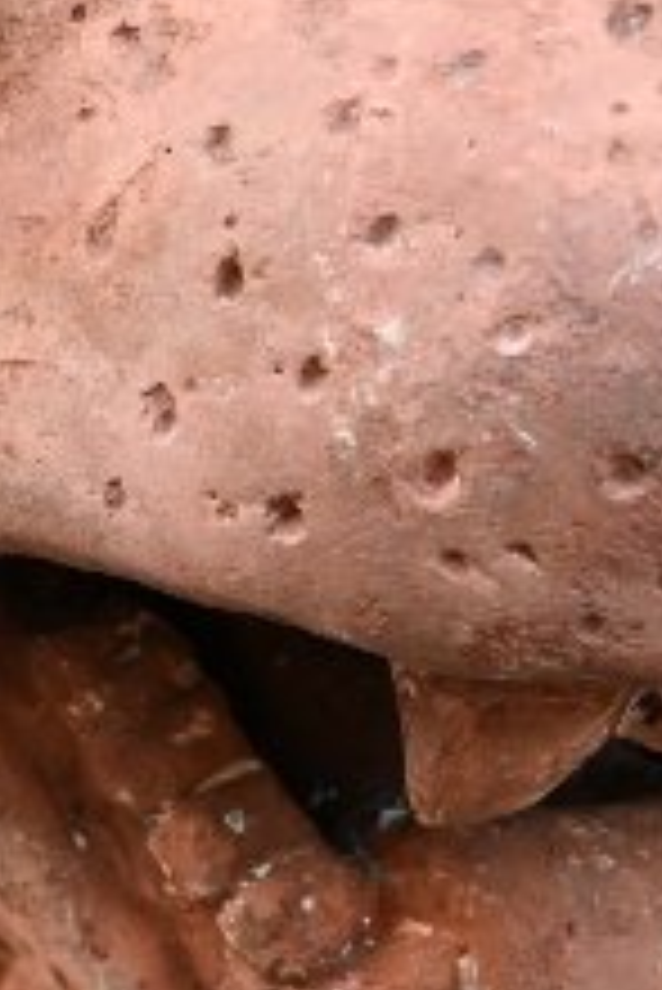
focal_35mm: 172
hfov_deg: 8.0
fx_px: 4729
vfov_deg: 11.8
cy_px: 990
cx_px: -5
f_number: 3.5
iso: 800
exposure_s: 1/125
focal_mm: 21
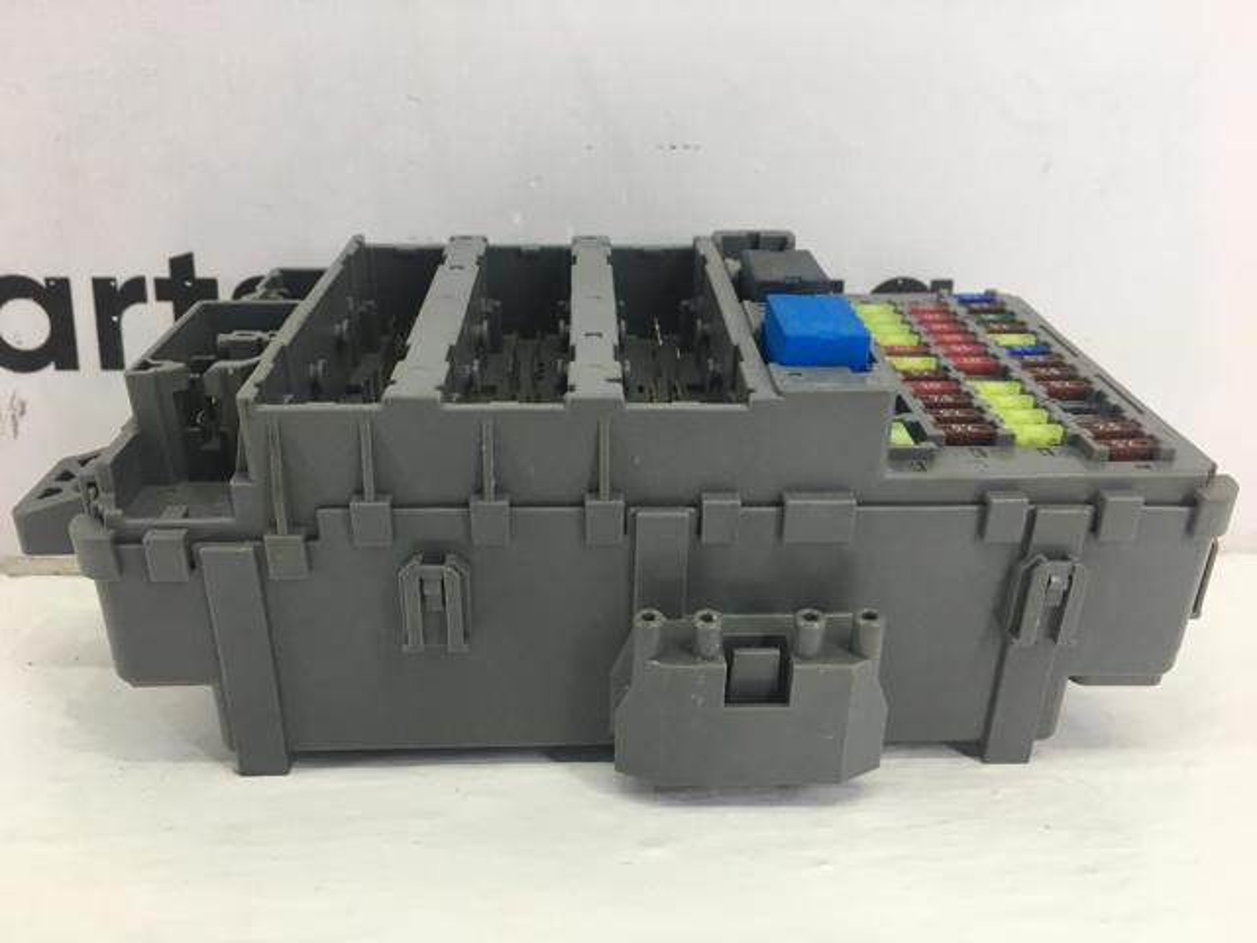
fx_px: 1053
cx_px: 628
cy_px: 472
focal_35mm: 29
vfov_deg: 48.2
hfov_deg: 61.7
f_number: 2.2
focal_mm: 4.15
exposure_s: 1/33
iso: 25
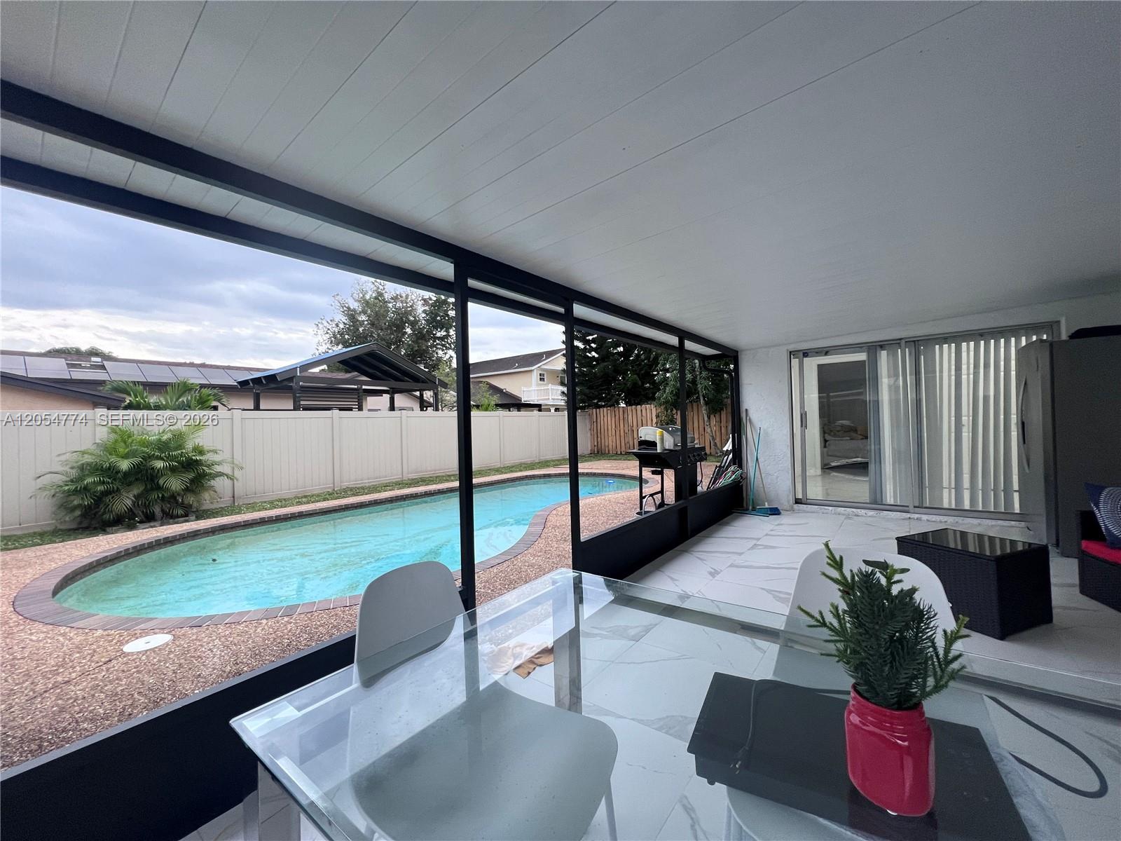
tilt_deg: -0.6
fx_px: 421
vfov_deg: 89.9
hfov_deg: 106.2
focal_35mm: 13
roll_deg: +1.4
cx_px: 560
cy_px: 420
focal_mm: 1.57
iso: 160
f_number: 1.8
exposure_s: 1/99
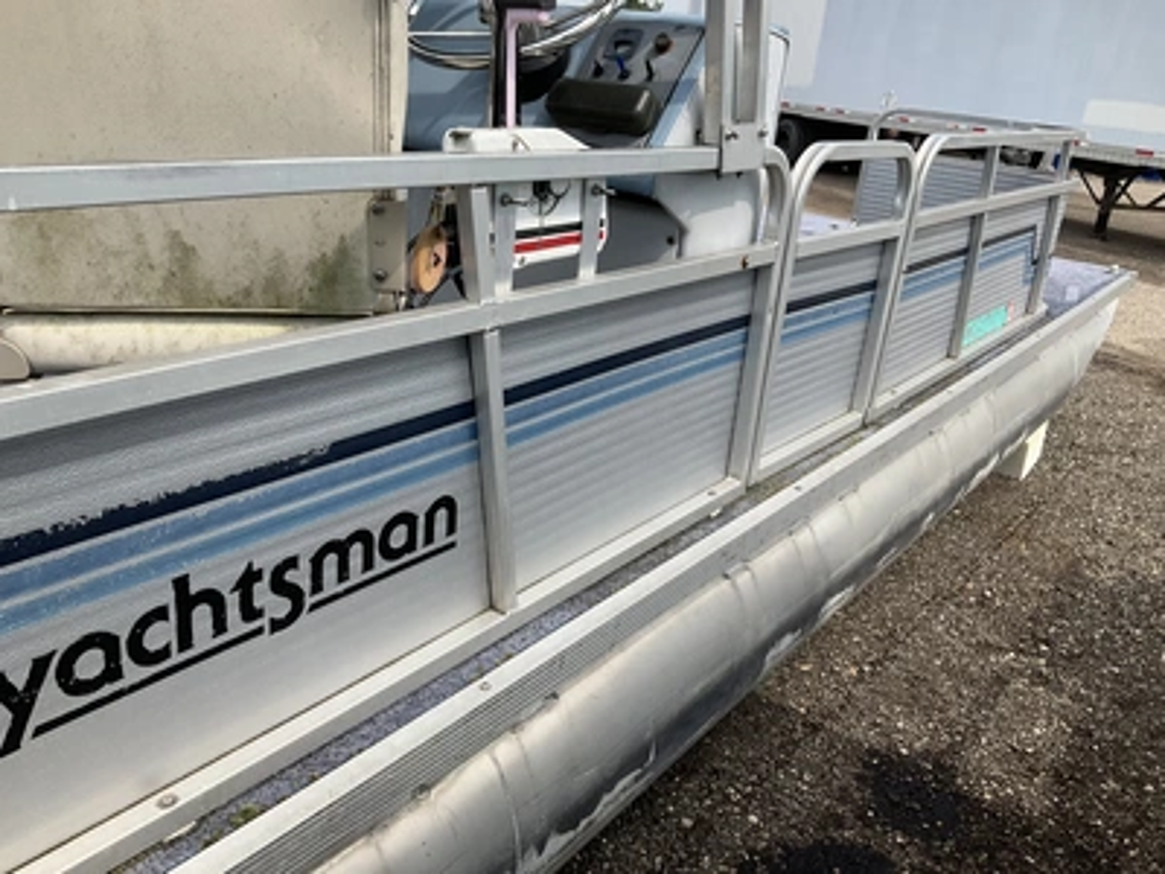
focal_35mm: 29
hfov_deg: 61.7
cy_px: 437
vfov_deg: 48.2
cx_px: 582
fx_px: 976
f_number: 1.8
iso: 25
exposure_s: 1/1121
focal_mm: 3
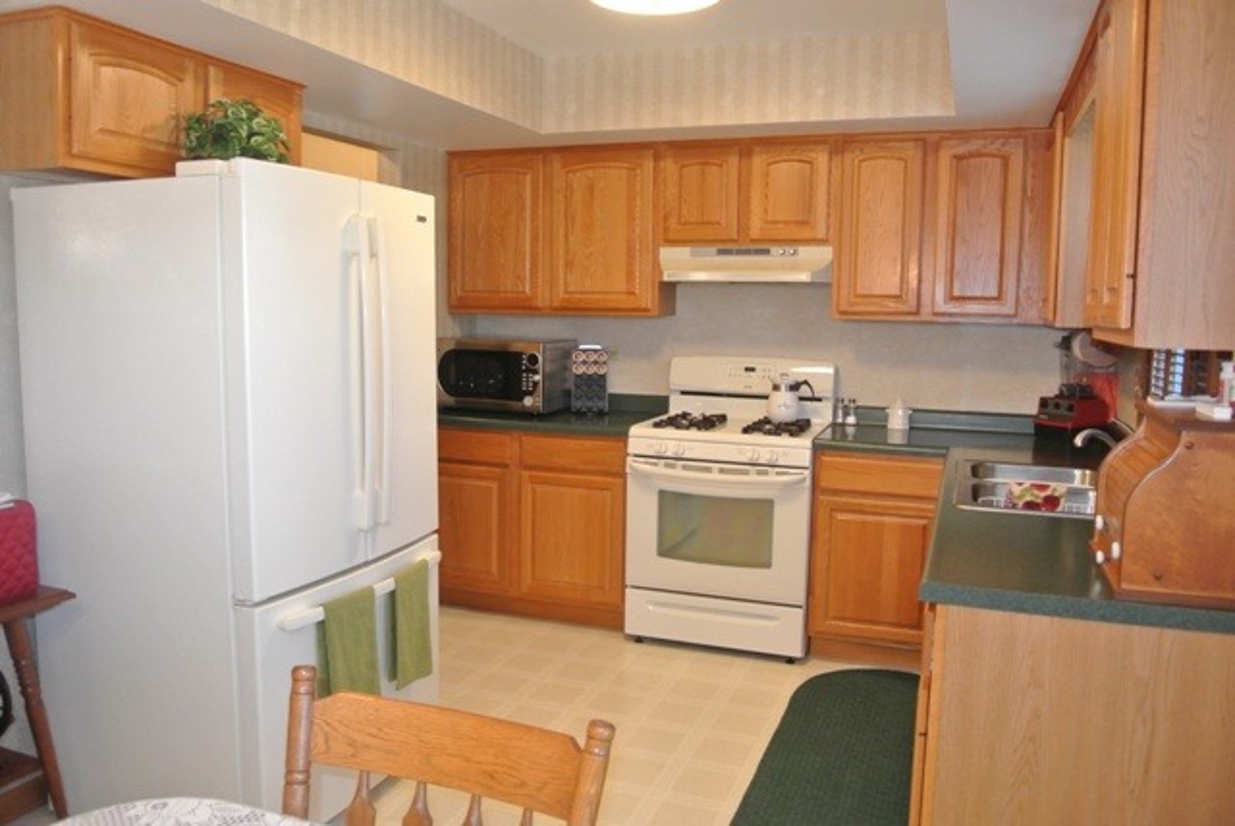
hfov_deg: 67.3
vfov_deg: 48.0
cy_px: 413
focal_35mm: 27
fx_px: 927
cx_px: 618
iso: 800
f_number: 3.5
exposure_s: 1/60
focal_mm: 10
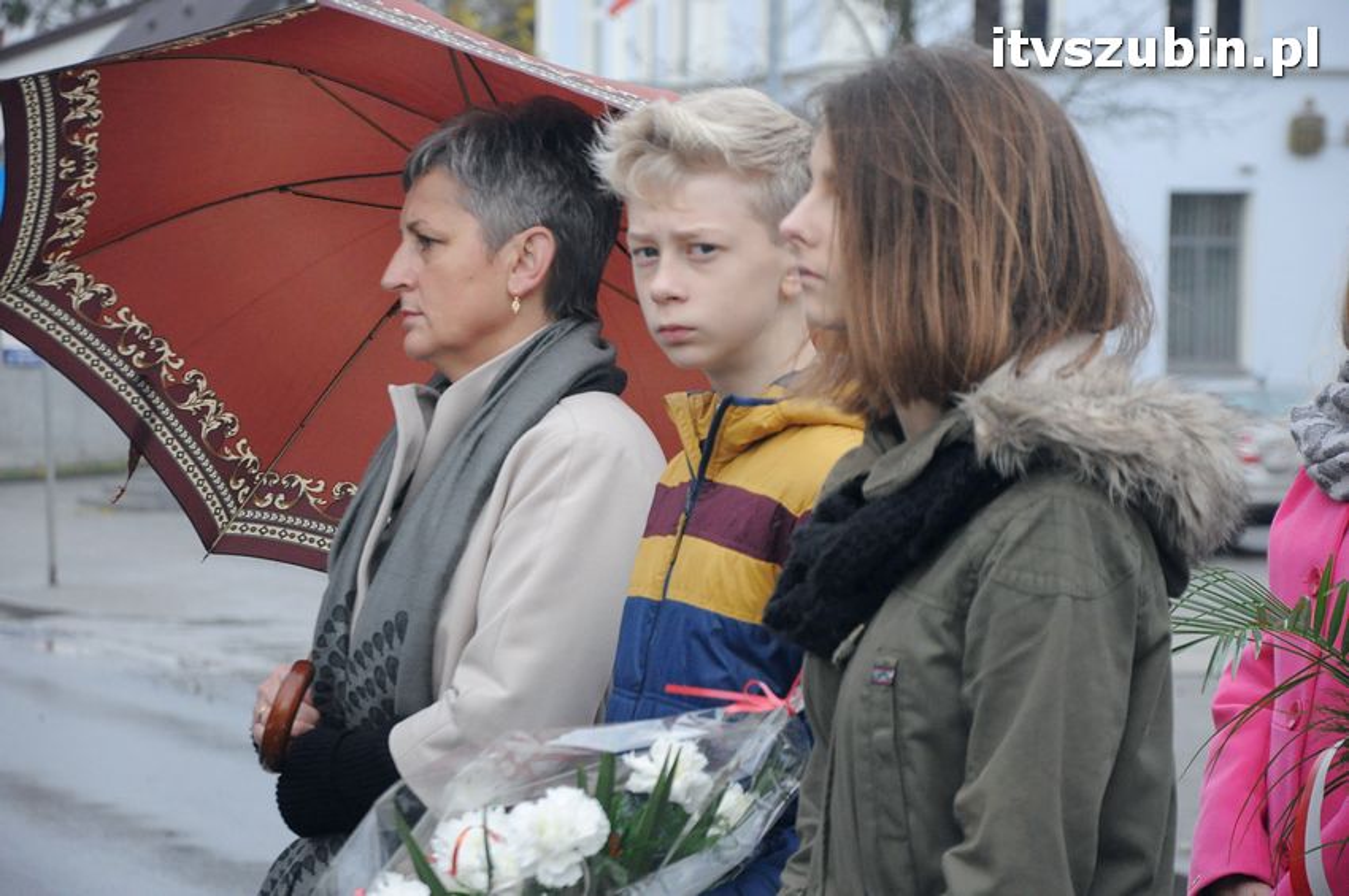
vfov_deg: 9.9
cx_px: 674
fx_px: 5166
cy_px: 448
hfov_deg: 14.9
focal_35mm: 138
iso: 1600
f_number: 6.3
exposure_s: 1/640
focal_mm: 92
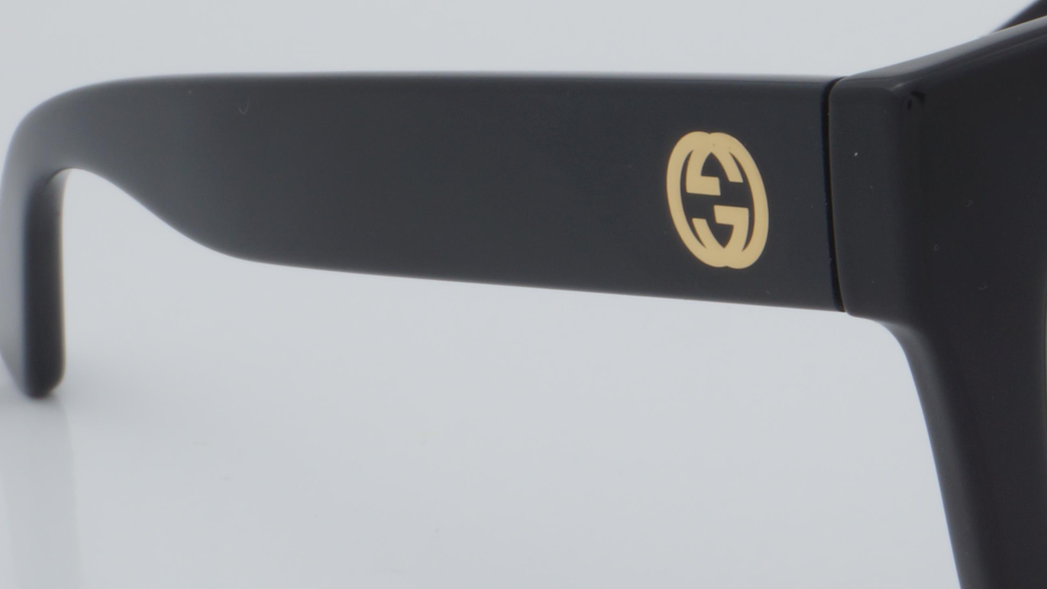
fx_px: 5053
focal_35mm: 182
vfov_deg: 6.7
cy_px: 253
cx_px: 1146
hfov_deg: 11.7
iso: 100
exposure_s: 1/4
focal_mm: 50
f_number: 32
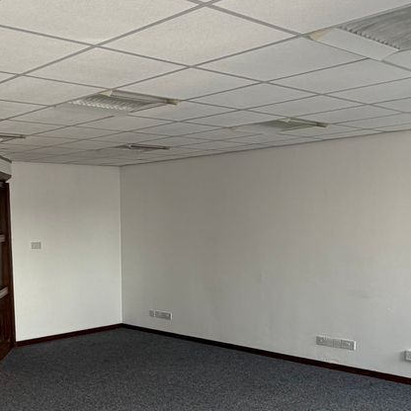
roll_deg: +1.9
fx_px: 443
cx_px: 105
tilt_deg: -7.3
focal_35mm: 33
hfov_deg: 47.9
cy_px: 293
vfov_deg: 48.4
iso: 100
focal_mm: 2.22
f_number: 2.2
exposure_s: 1/121
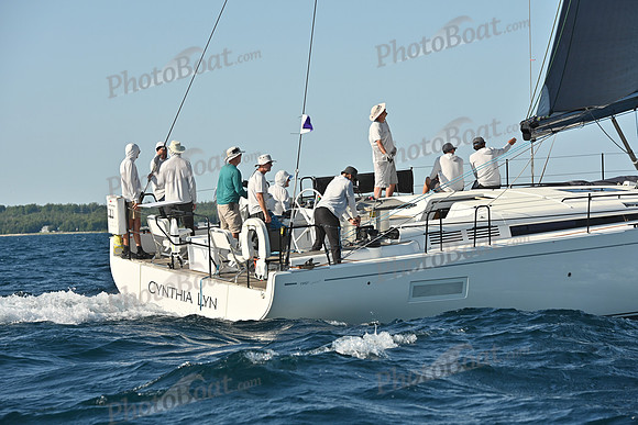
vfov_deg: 9.5
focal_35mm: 145
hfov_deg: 14.2
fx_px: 2570
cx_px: 319
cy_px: 212
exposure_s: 1/1600
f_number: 7.1
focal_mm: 145
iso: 320
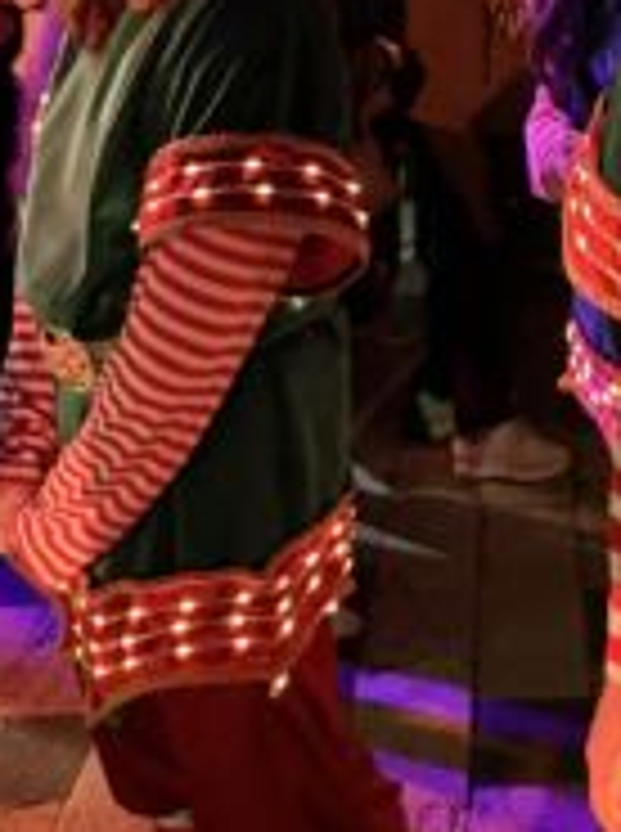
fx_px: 1248
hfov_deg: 26.8
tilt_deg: -9.4
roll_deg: +1.3
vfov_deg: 33.9
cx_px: 580
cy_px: 13
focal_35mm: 52
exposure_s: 1/60
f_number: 1.78
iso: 640
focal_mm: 6.76
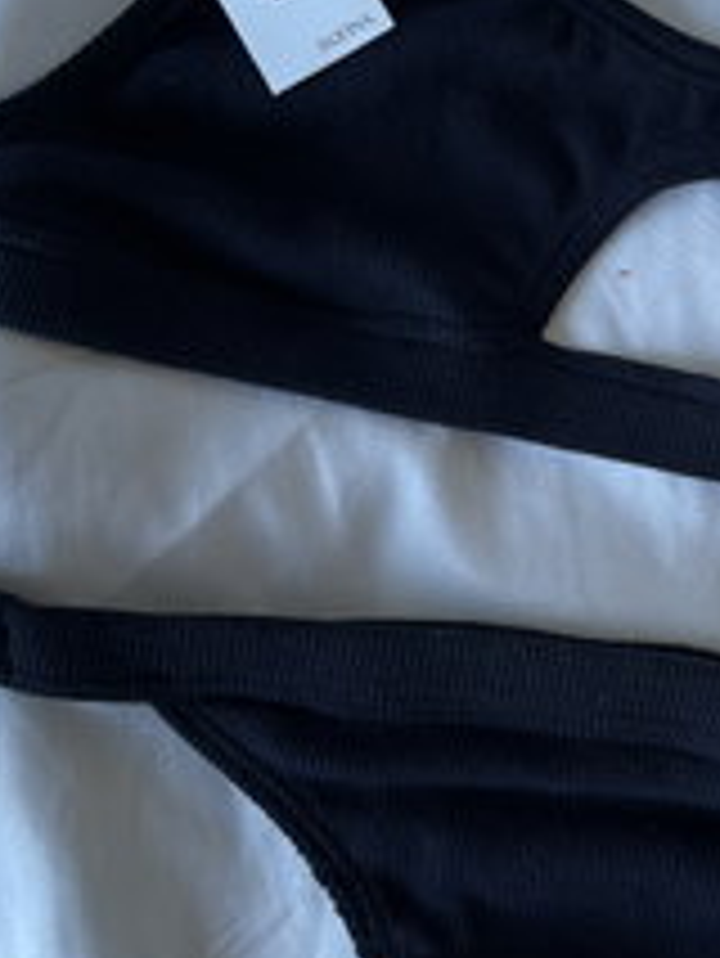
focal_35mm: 65
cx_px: 585
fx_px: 1801
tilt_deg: -84.8
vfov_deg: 29.8
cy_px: 461
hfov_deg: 22.3
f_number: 1.6
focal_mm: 5.1
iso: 125
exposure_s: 1/121
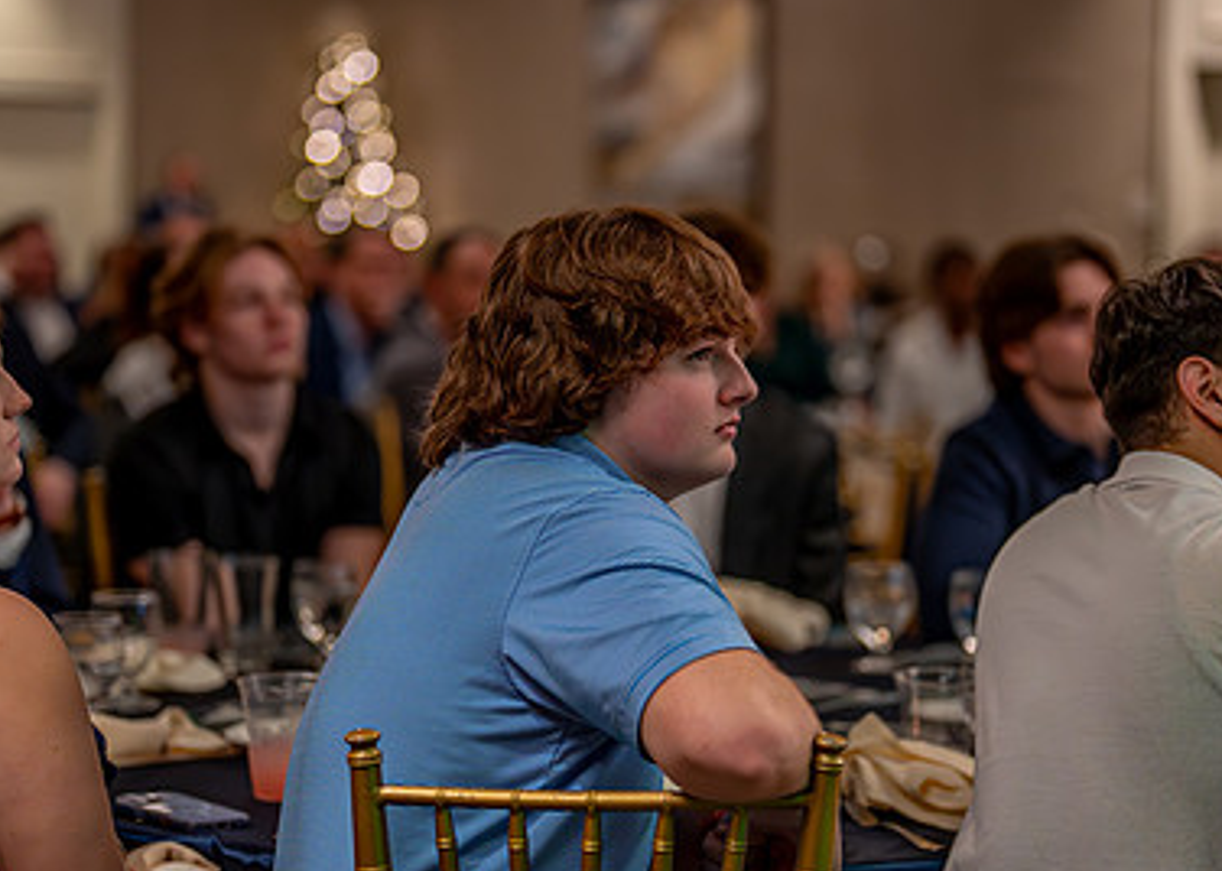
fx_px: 3329
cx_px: 630
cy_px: 501
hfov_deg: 20.8
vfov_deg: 14.9
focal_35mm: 96
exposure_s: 1/400
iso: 1600
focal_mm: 50
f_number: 1.2
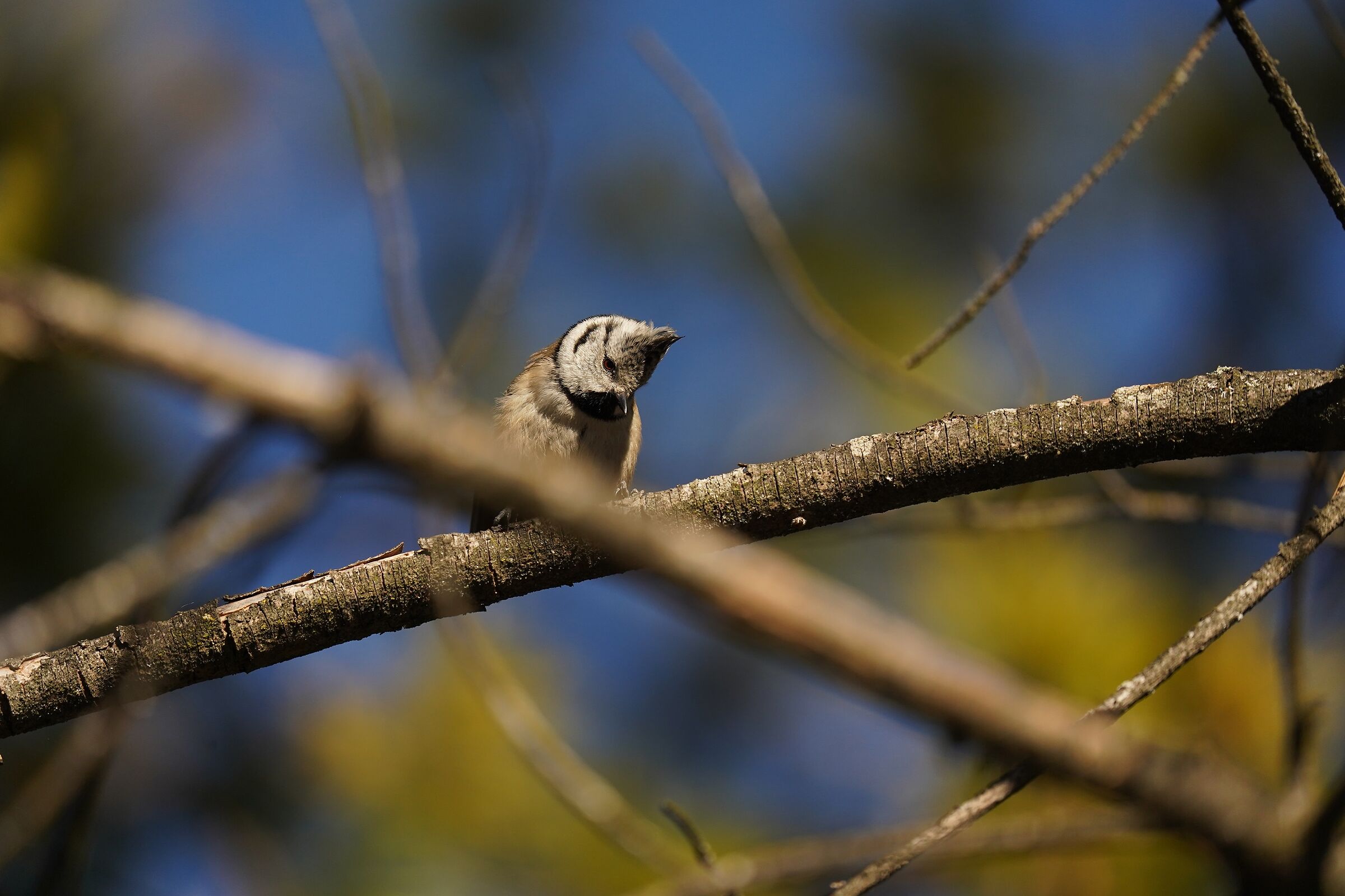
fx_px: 22415
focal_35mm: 600
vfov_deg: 2.3
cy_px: 448
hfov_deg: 3.4
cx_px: 672
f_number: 6.3
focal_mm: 600
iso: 800
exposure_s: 1/2000
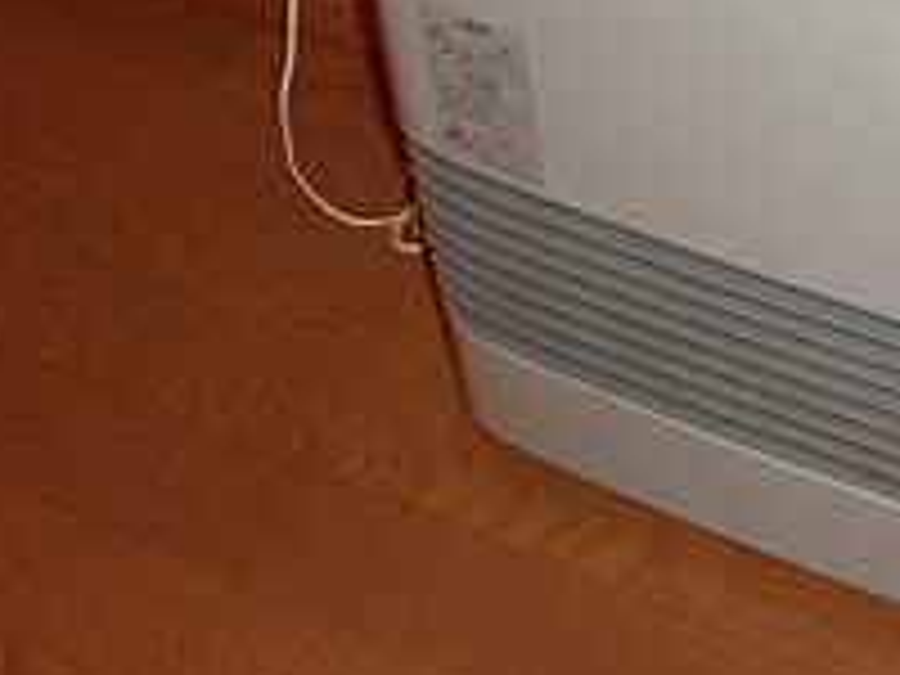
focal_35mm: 80
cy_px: -90
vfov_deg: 17.7
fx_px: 2080
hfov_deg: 23.0
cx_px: 976
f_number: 3.3
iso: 100
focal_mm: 4.1
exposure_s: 1/30
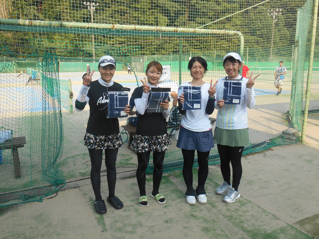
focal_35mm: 31
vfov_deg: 45.4
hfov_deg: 58.4
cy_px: 120
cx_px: 160
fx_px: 286
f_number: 3.6
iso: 80
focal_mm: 5.5
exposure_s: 1/250
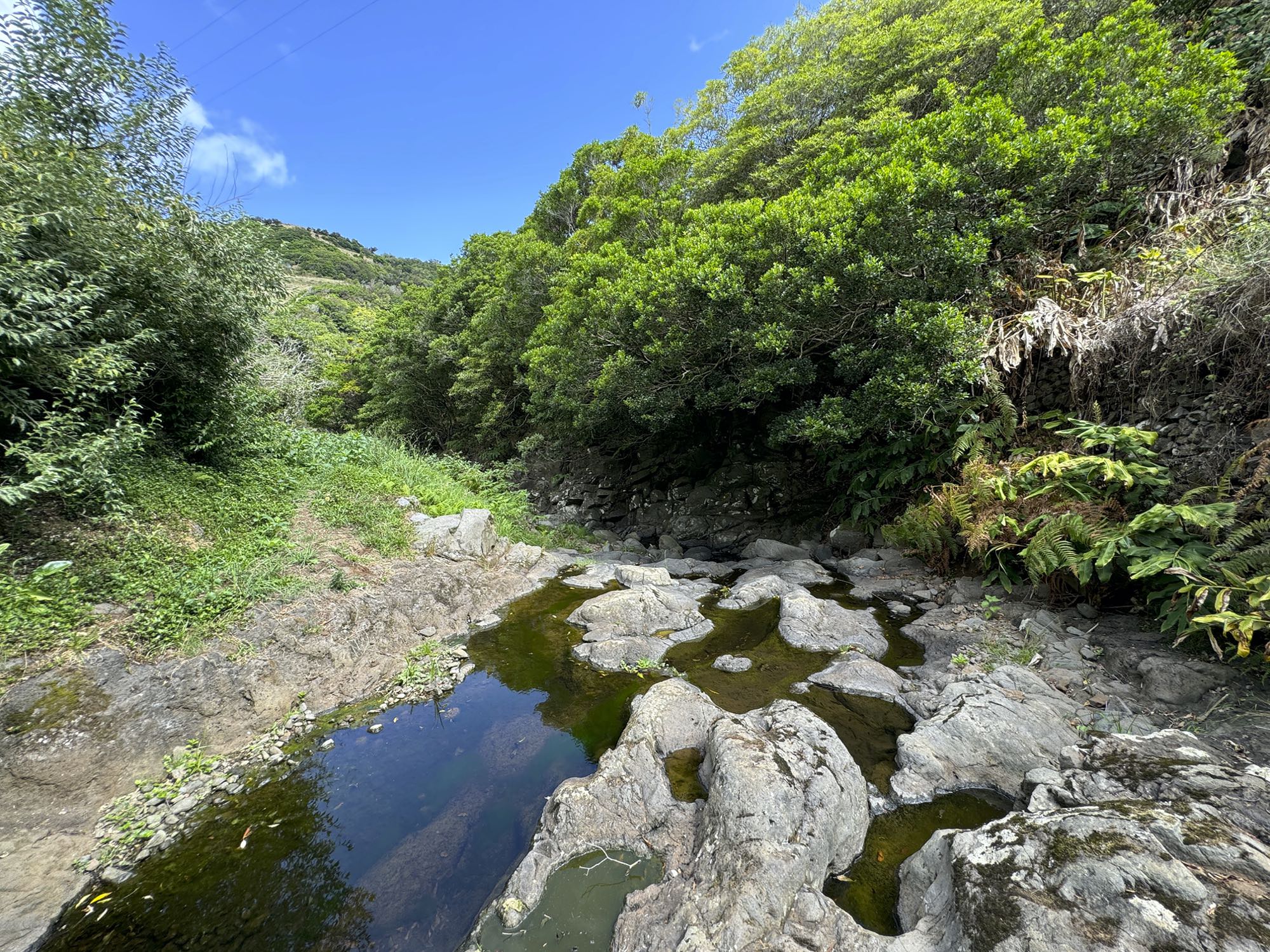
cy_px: 476
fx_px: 514
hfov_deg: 102.1
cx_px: 635
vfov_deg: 85.7
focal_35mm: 14
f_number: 2.2
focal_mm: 2.22
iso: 40
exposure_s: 1/224
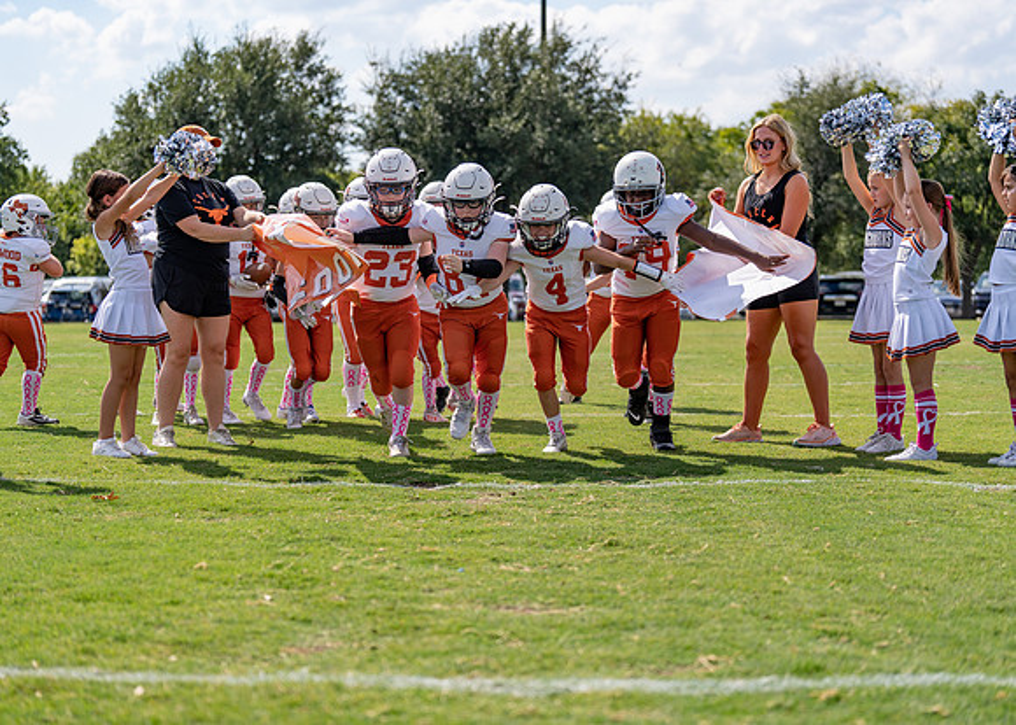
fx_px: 2116
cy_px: 362
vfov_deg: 19.4
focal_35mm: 73
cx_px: 508
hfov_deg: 27.0
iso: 100
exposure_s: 1/1600
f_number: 2.8
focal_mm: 70
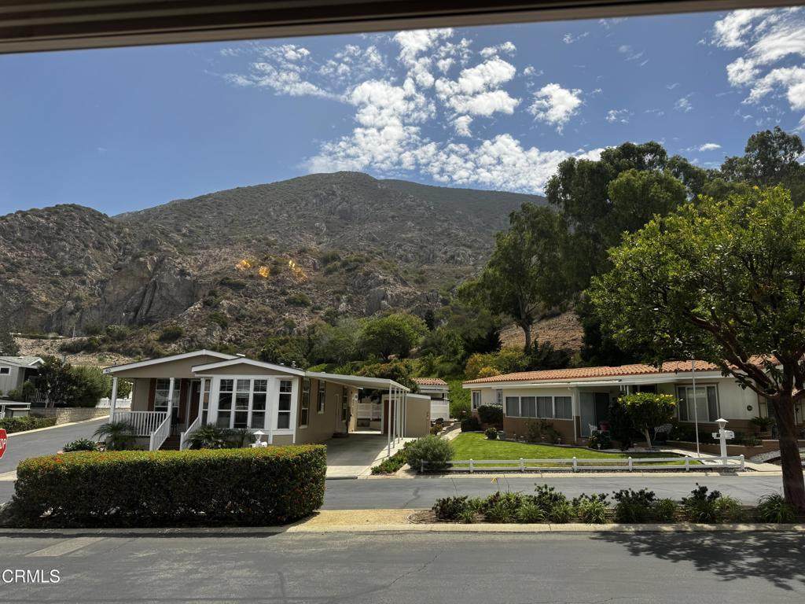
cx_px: 402
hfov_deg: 71.6
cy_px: 302
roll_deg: -1.5
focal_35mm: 24
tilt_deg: +9.2
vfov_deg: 56.8
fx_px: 558
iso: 80
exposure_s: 1/2506
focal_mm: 6.76
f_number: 1.78
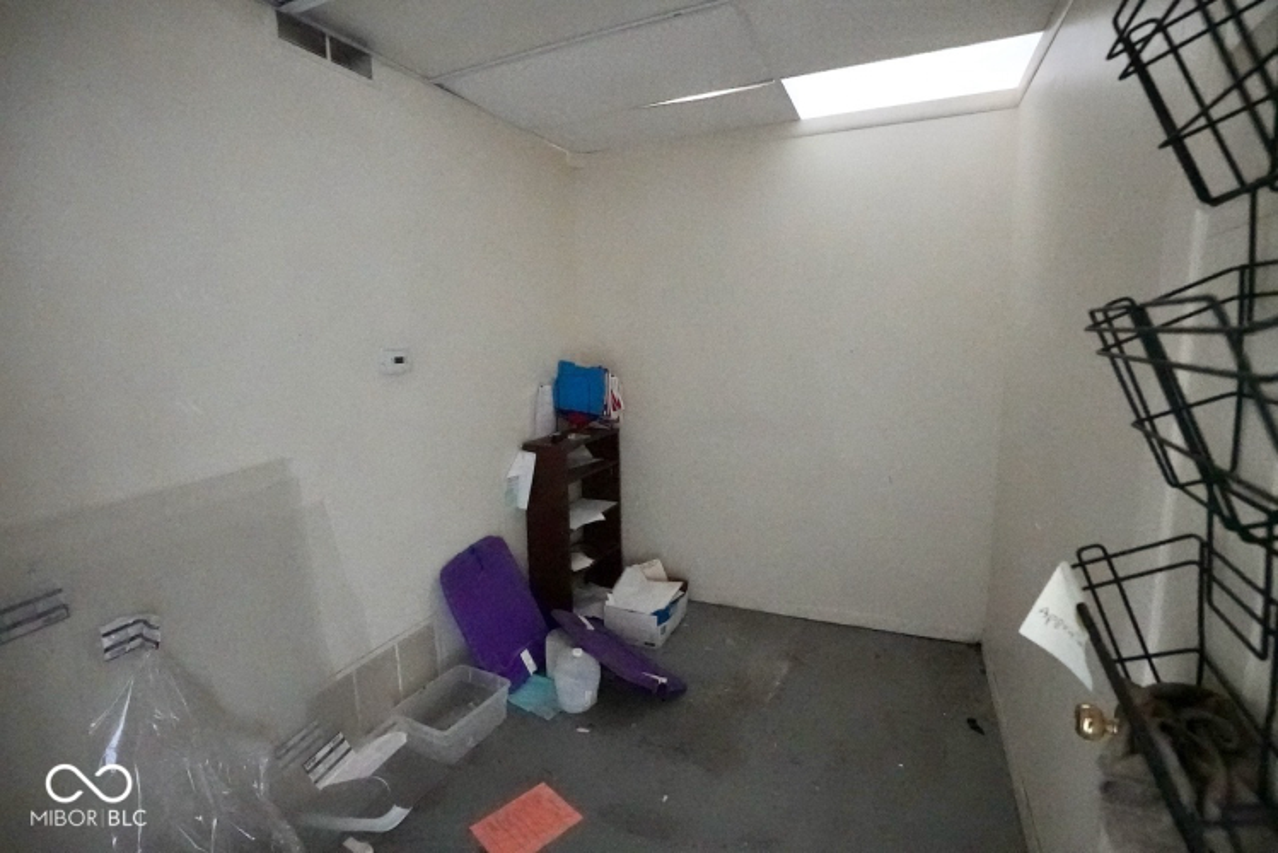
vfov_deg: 73.8
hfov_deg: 96.7
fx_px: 568
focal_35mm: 16
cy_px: 426
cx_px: 639
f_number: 5.6
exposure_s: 1/250
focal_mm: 16
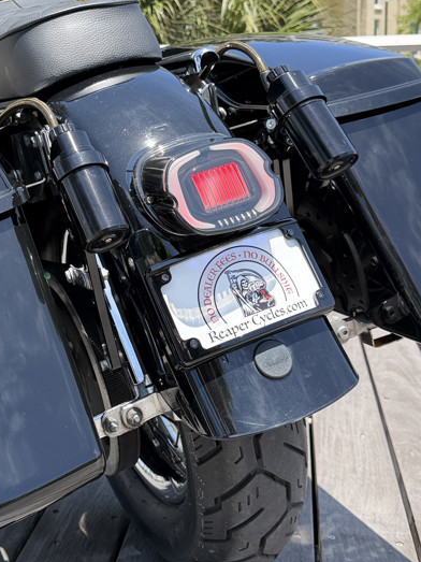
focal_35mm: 49
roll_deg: +1.6
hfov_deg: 29.3
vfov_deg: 38.7
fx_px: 795
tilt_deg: -8.3
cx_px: 112
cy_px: 210
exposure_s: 1/1337
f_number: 1.78
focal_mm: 6.76
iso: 100
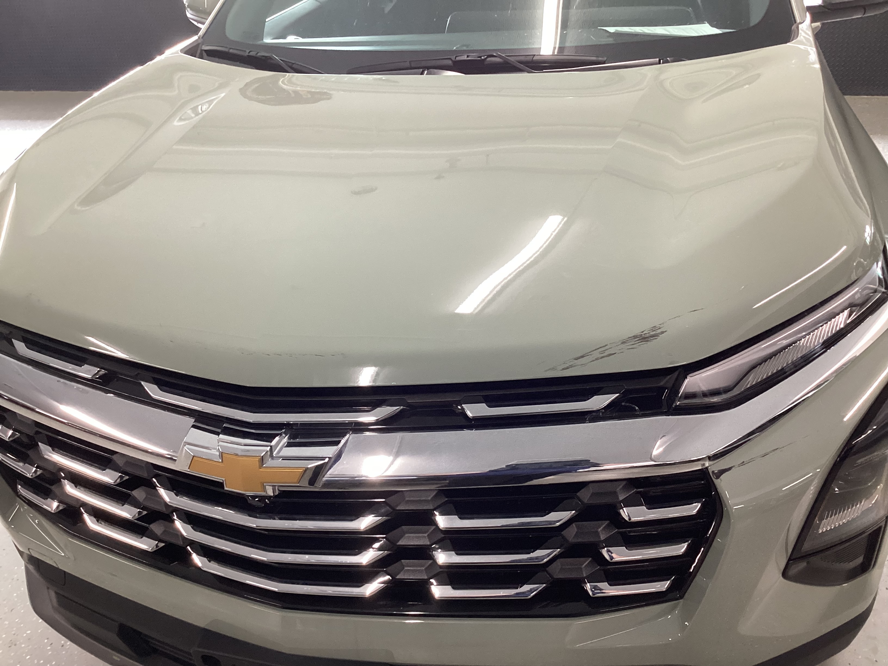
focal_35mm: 31
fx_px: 795
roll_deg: +4.1
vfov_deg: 45.4
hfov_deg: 58.4
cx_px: 444
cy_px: 333
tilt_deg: -29.7
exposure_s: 1/50
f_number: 2.4
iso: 160
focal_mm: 3.3
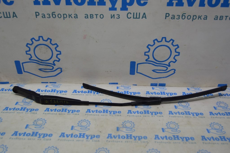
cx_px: 115
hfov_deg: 55.1
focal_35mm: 34
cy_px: 76
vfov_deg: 38.3
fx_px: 220
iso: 400
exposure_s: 1/80
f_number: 4.5
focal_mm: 23
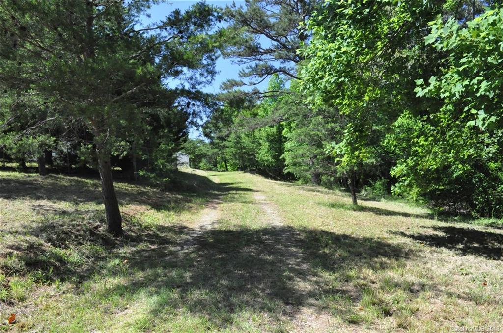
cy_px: 166
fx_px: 377
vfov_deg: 47.8
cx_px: 252
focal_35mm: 27
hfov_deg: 67.5
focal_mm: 18
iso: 3200
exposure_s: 1/400
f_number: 10
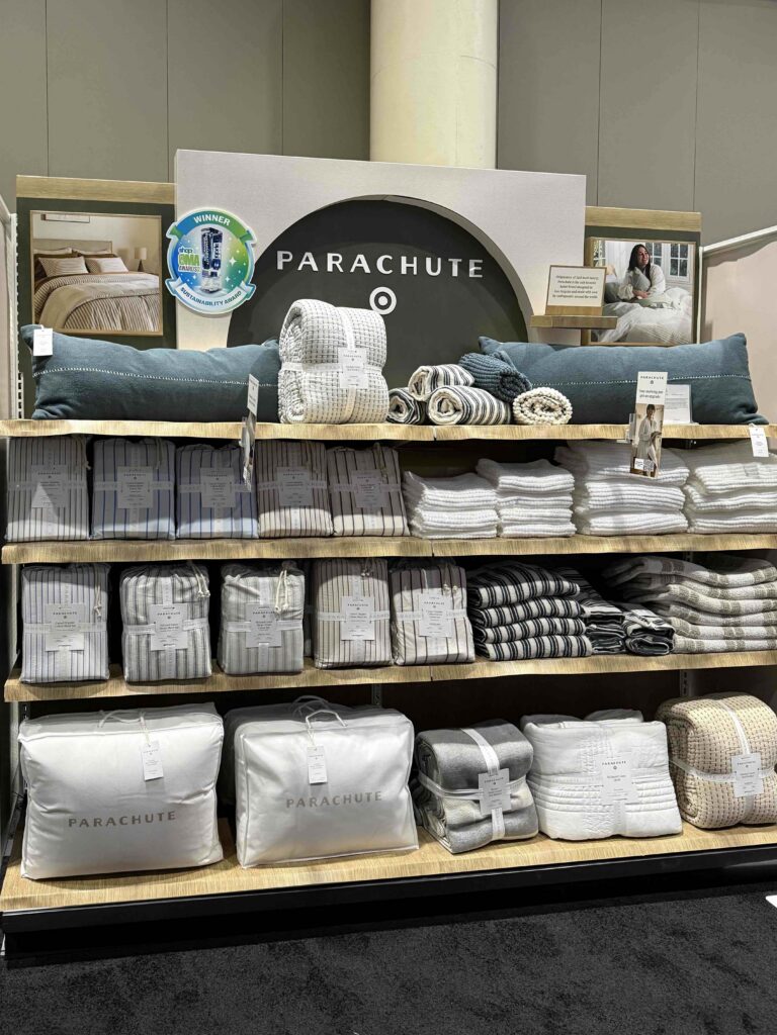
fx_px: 718
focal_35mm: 24
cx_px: 388
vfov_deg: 71.6
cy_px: 518
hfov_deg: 56.8
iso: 400
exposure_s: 1/60
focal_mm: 6.76
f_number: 1.78
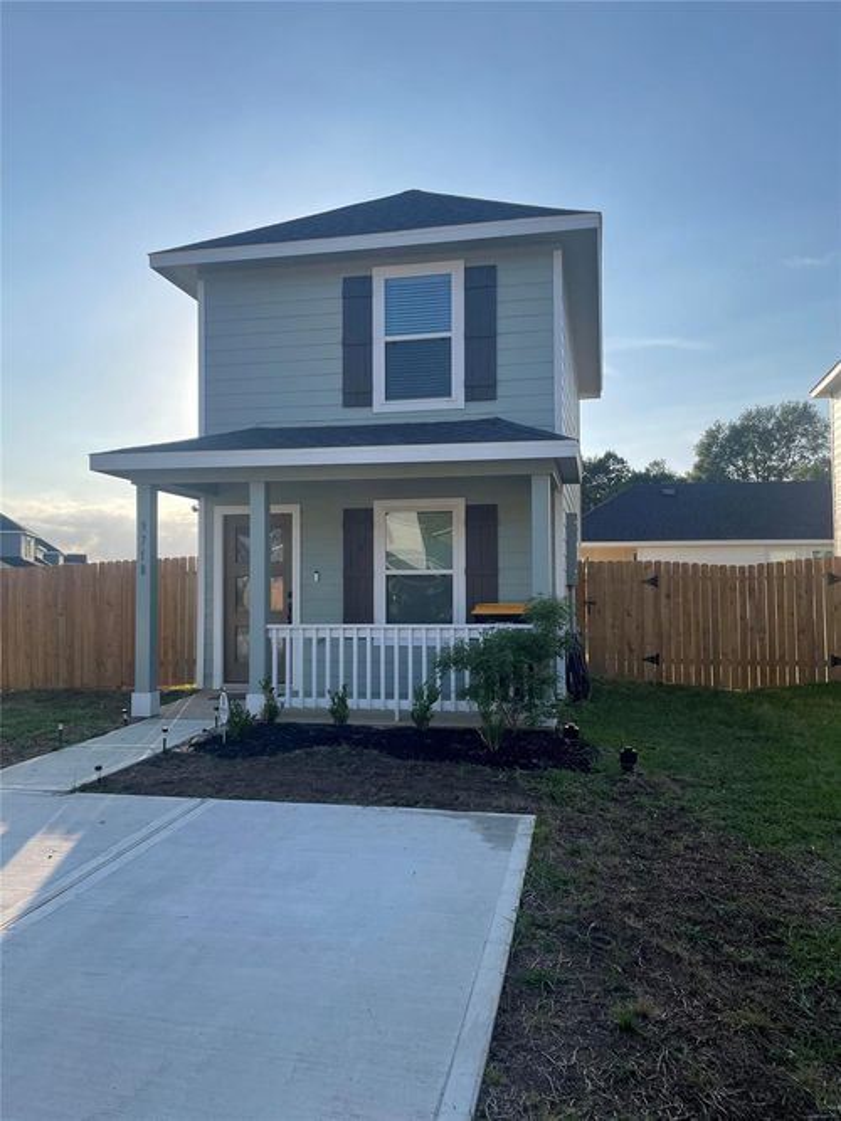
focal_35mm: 26
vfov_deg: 67.3
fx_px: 843
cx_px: 420
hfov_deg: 53.0
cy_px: 560
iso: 32
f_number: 1.6
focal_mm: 4.2
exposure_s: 1/3300
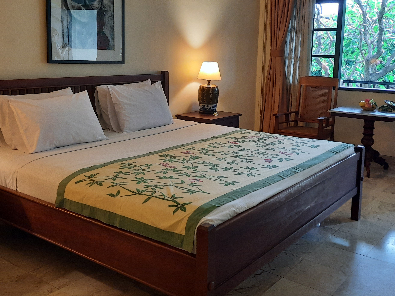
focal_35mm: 38
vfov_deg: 37.6
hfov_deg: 49.0
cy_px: 117
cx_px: 199
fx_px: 434
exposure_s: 1/33
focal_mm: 4.6
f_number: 2
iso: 250
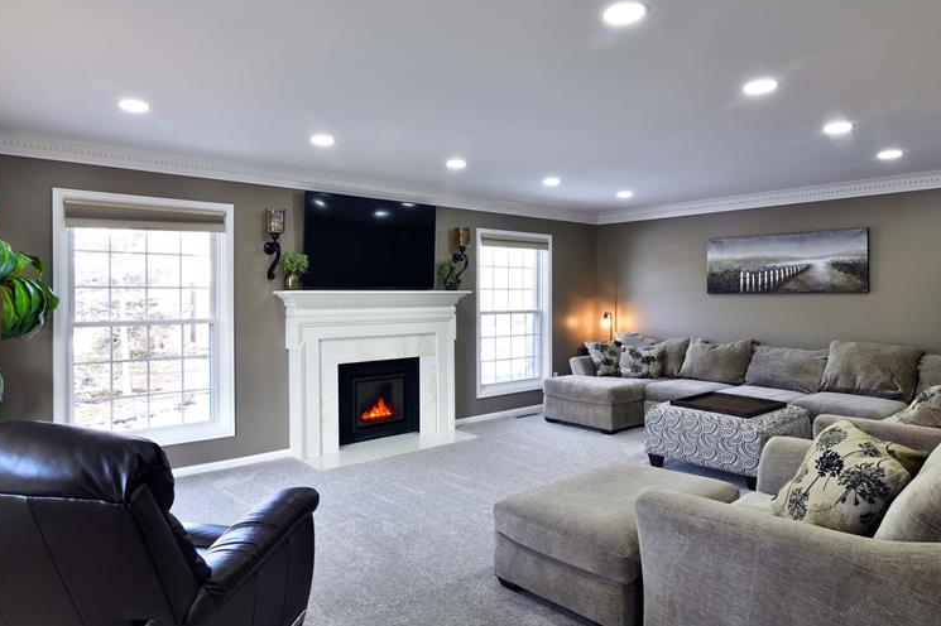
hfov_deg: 78.3
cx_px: 416
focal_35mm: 22
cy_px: 298
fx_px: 575
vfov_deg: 57.2
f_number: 9
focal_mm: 16
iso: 400
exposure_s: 1/10
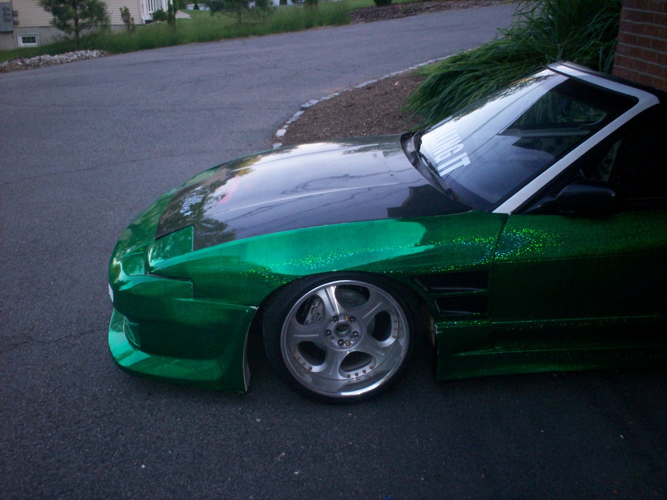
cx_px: 334
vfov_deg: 39.7
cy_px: 250
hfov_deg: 51.4
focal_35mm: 36
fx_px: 694
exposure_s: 1/60
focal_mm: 6
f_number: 4.5
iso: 140
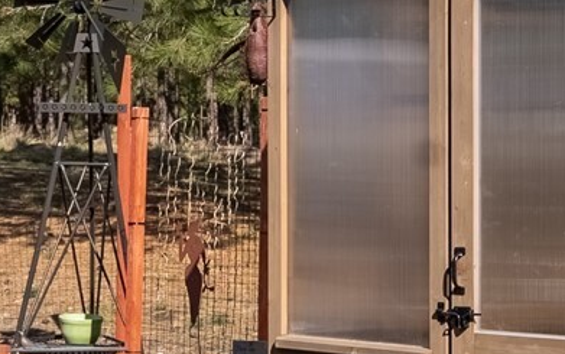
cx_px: 134
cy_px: 191
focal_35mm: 106
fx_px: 1633
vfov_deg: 12.4
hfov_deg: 19.5
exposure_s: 1/8000
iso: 100
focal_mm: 24
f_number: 8
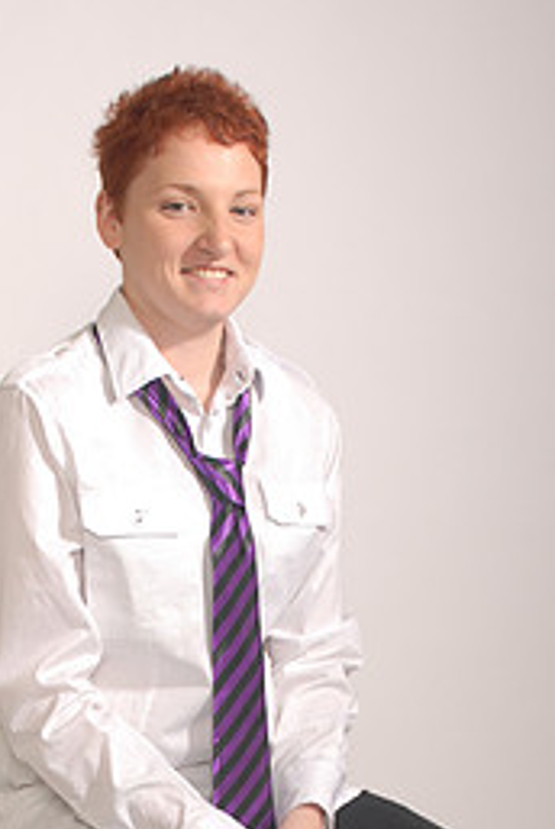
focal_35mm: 105
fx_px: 2424
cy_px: 868
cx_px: 210
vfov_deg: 18.8
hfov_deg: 13.0
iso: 125
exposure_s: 1/200
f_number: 5.6
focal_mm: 31
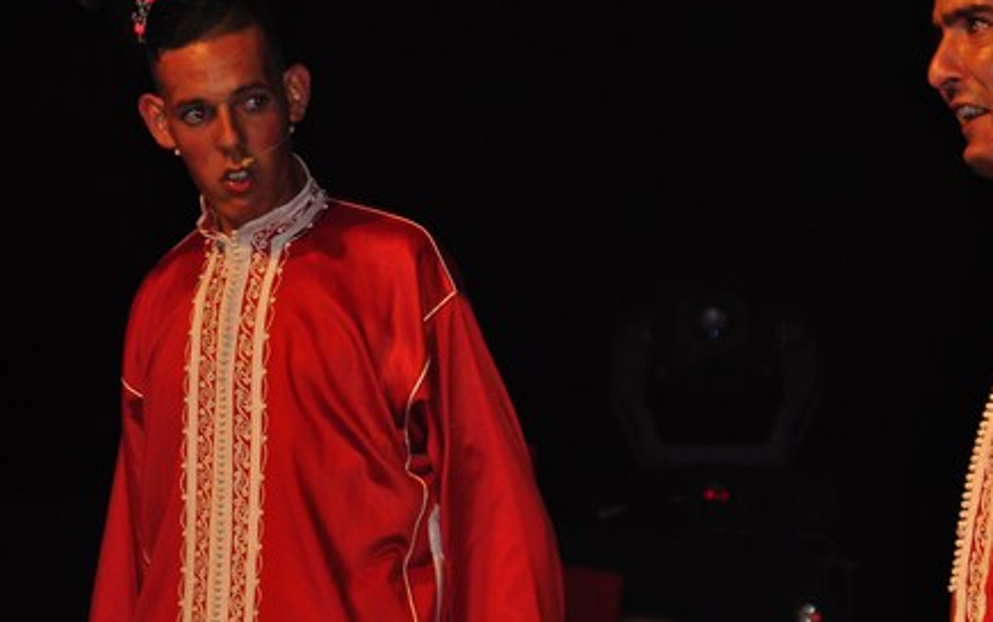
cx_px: 602
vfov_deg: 5.2
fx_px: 6818
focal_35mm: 252
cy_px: 311
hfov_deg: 8.3
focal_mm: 105
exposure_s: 1/60
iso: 400
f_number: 5.6
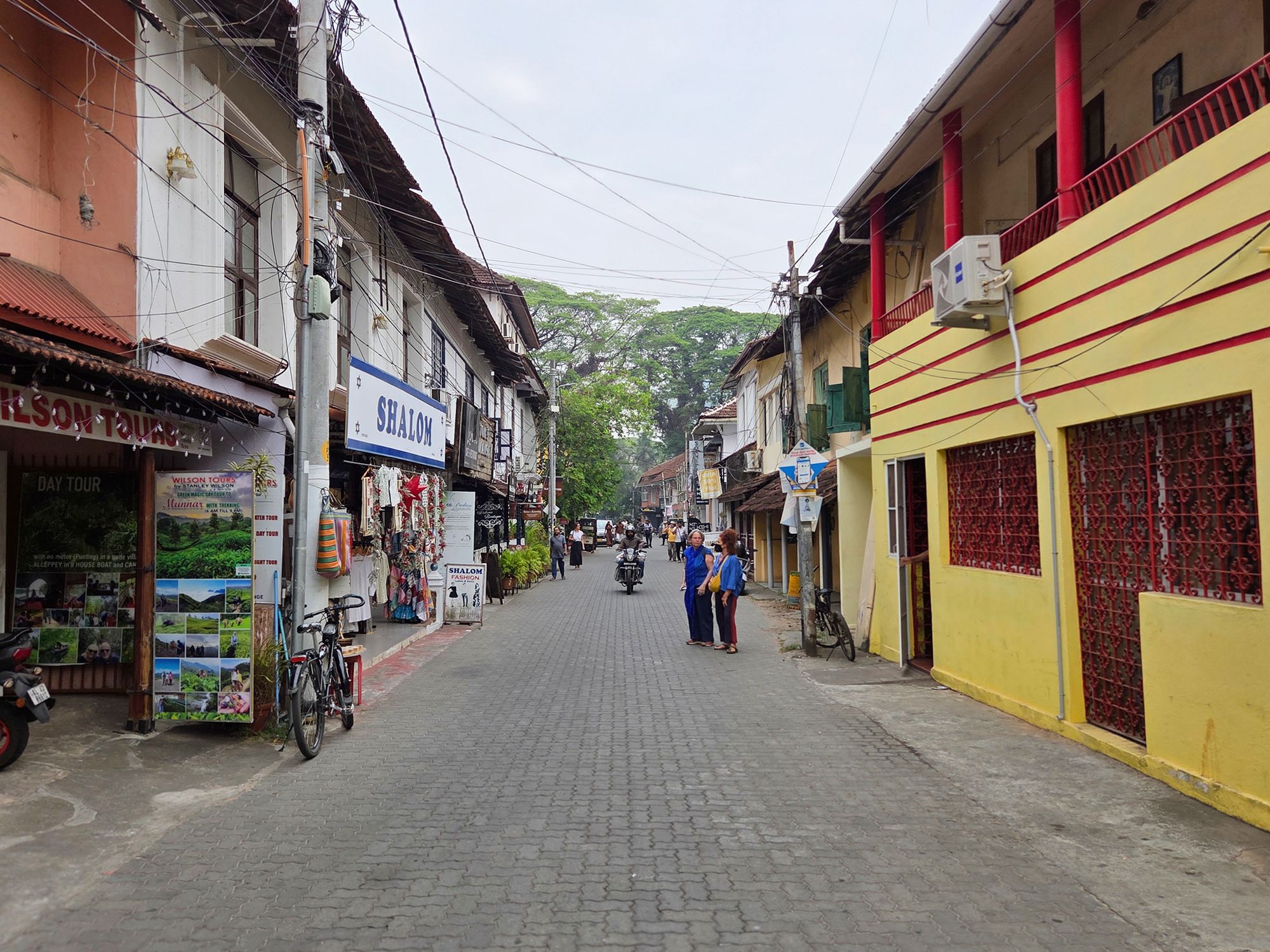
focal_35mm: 23
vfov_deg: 58.9
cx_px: 635
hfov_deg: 73.9
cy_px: 476
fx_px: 844
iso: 80
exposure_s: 1/2032
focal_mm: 5.4
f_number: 1.8
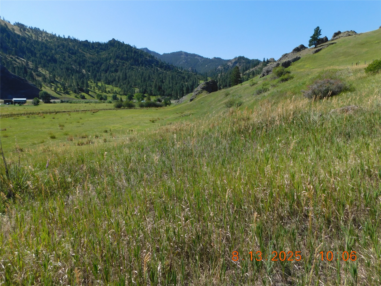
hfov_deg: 73.9
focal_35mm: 23
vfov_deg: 58.9
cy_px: 143
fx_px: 253
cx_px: 190
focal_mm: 4
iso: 125
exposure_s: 1/1500
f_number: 3
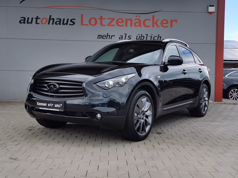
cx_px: 119
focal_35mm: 45
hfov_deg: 42.1
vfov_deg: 32.2
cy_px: 89
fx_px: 309
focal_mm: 5.58
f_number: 1.8
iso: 50
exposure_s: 1/1312
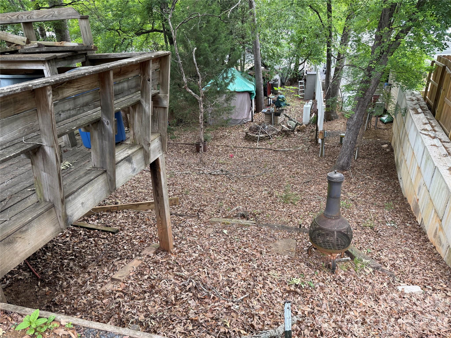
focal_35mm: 24
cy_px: 169
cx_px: 226
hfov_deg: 71.6
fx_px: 313
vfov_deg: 56.8
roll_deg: +2.6
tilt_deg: -24.8
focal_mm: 6.76
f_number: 1.78
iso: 100
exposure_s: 1/121
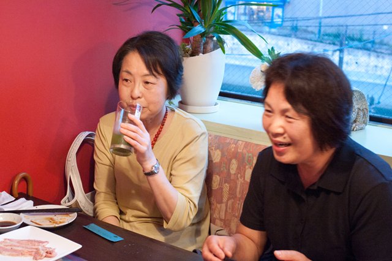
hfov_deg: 39.6
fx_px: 544
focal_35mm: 50
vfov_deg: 27.0
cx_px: 196
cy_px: 130
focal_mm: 50
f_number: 8
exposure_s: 1/40
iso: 6400
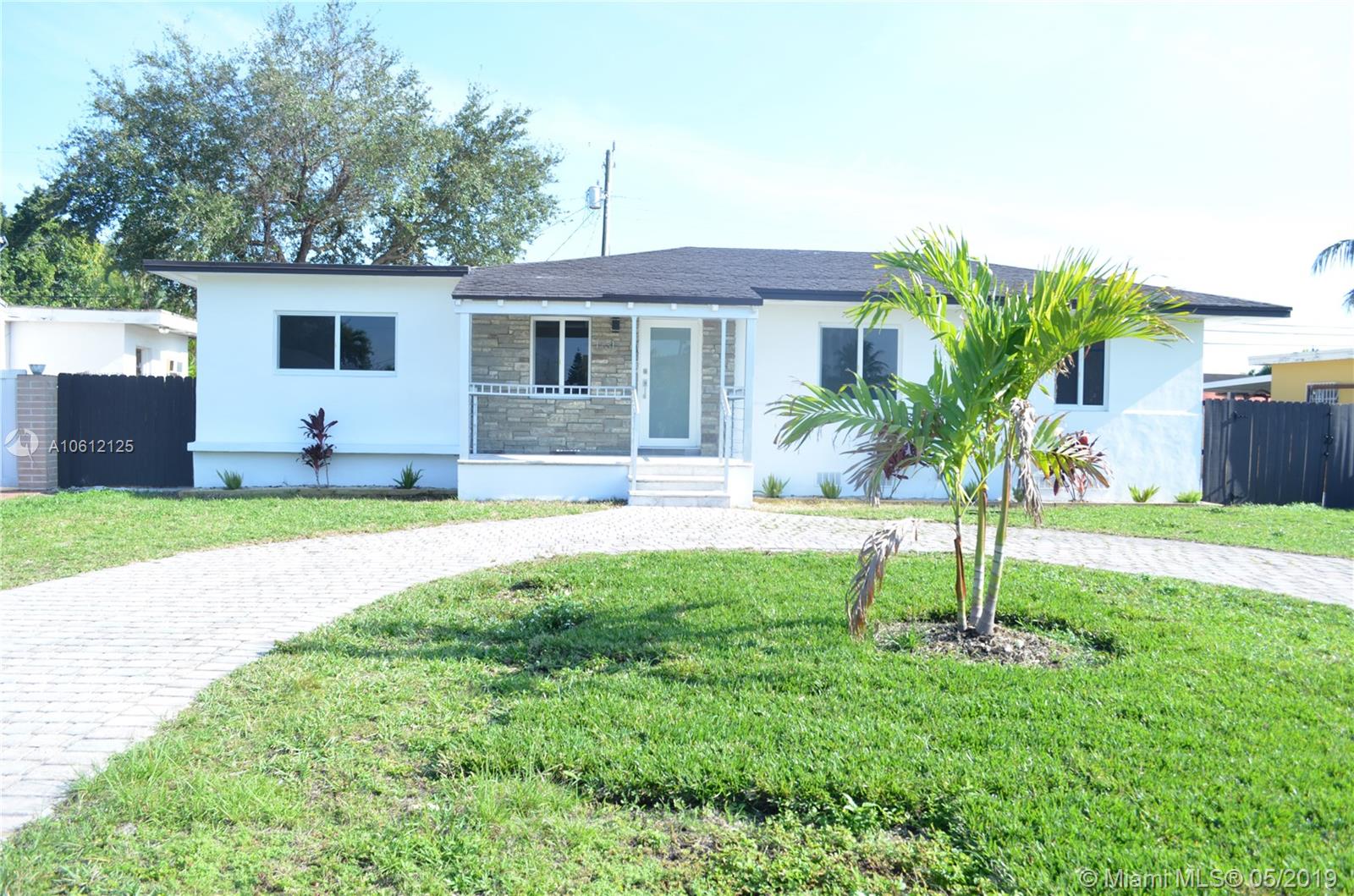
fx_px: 1013
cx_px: 677
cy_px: 448
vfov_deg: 47.7
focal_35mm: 27
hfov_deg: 67.5
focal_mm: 18
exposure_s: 1/200
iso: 200
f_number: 8
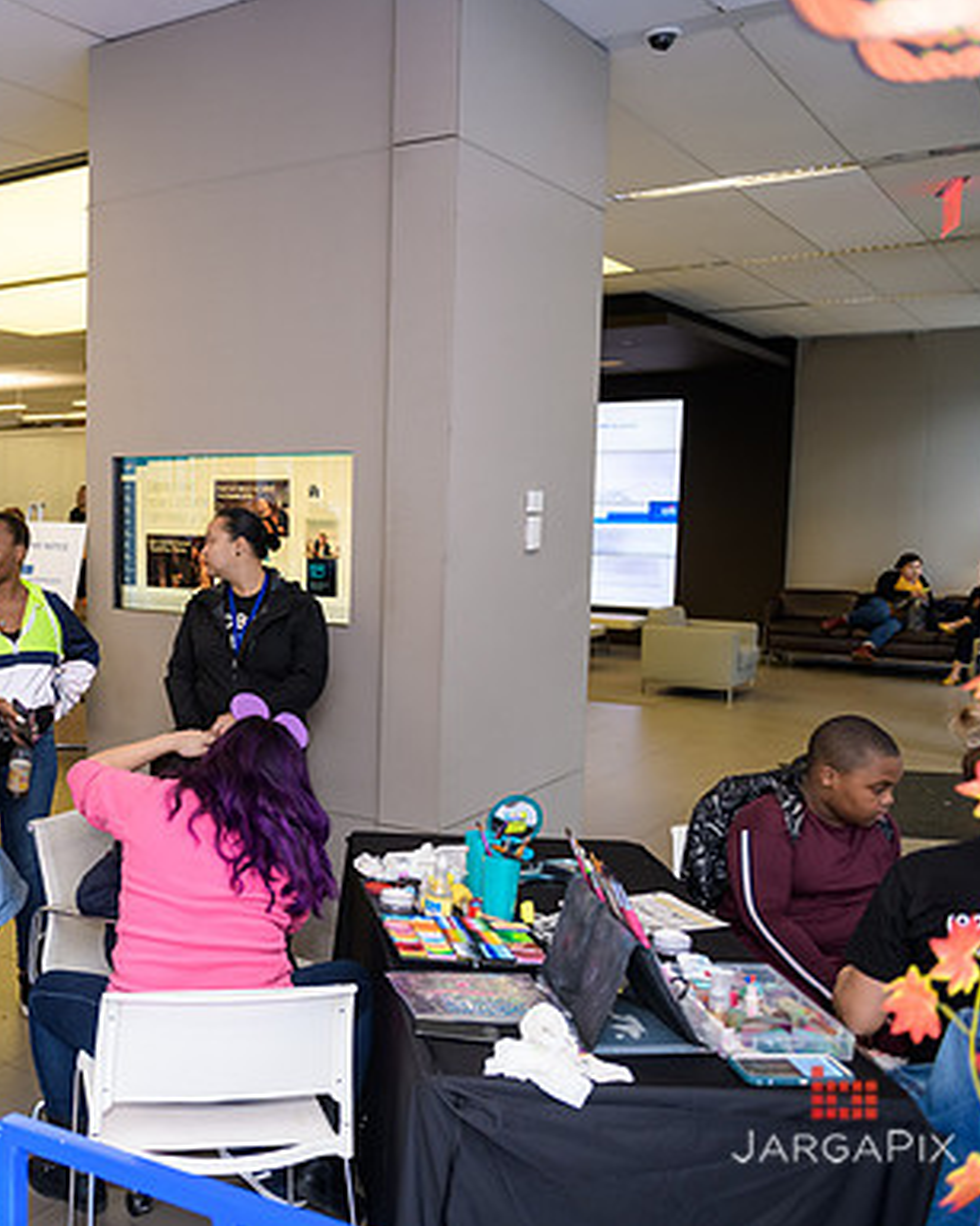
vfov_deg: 52.9
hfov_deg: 40.3
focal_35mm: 34
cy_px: 615
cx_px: 112
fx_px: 1233
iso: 800
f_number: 3.2
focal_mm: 24
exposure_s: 1/125
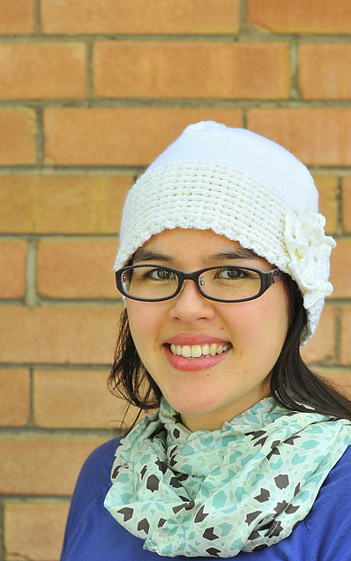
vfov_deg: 16.0
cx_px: 184
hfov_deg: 10.1
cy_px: 280
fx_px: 1996
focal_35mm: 131
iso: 250
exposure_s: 1/80
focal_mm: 85
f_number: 4.5
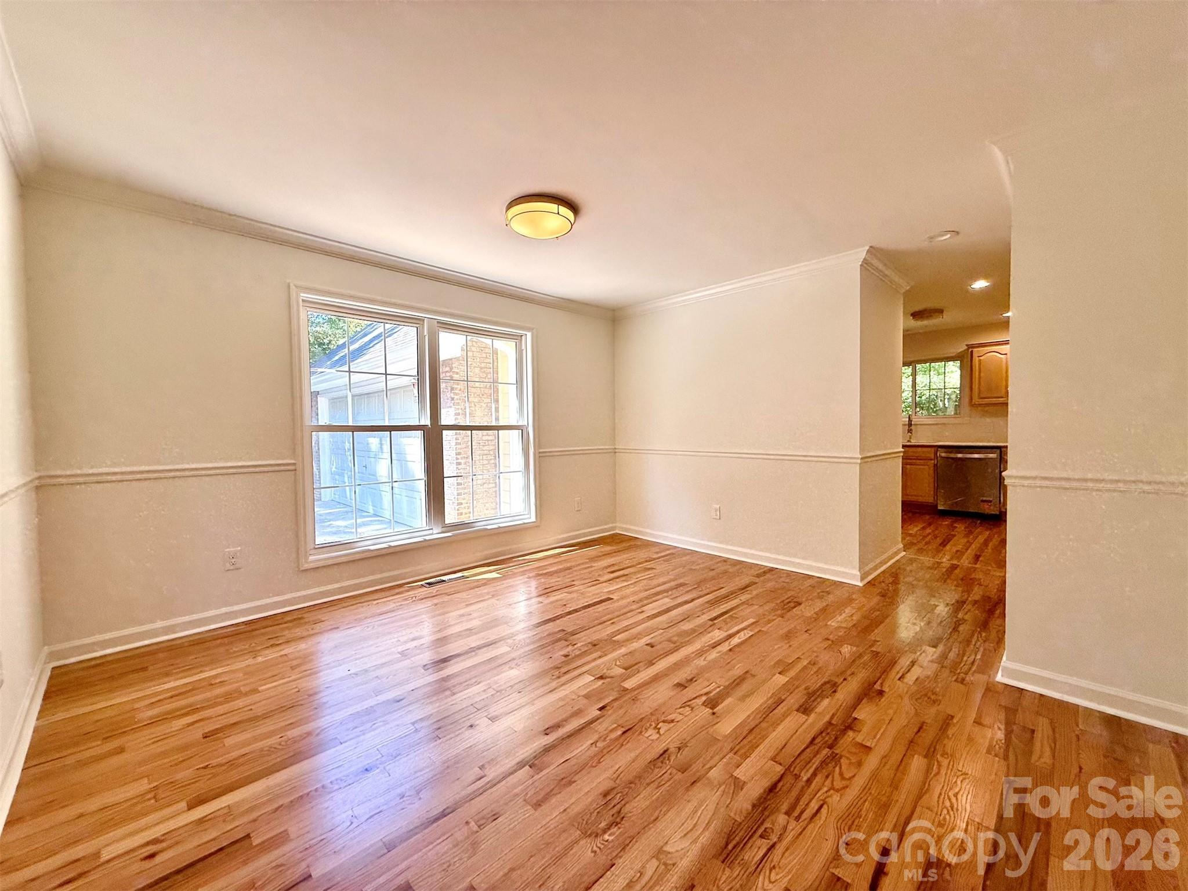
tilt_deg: -1.8
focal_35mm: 14
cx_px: 594
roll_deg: +1.2
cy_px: 446
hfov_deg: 102.1
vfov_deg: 85.7
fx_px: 480
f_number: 2.2
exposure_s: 1/234
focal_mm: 2.22
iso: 64
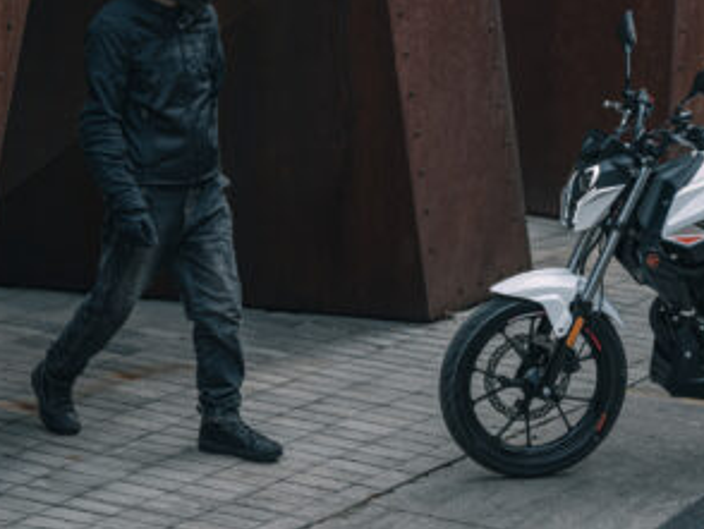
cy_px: 110
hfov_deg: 9.6
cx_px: 419
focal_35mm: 206
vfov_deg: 7.2
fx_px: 4193
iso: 50
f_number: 2
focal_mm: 105
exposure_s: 1/320
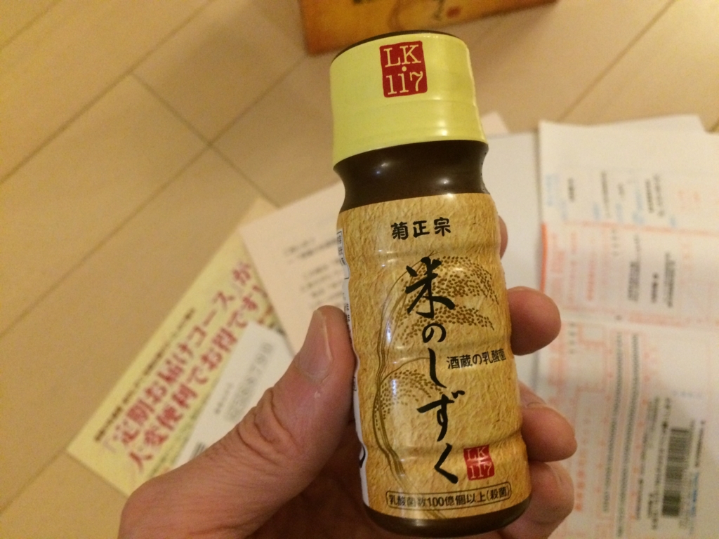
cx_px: 360
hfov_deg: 61.7
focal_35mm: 29
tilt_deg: -77.6
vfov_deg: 48.2
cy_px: 270
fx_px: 602
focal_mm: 4.15
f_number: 2.2
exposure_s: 1/30
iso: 320
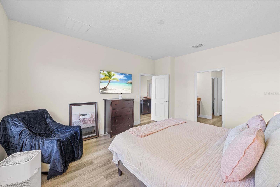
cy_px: 94
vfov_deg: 81.2
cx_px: 140
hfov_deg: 104.3
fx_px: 109
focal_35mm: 14
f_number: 8
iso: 64
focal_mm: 14
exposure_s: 1.3
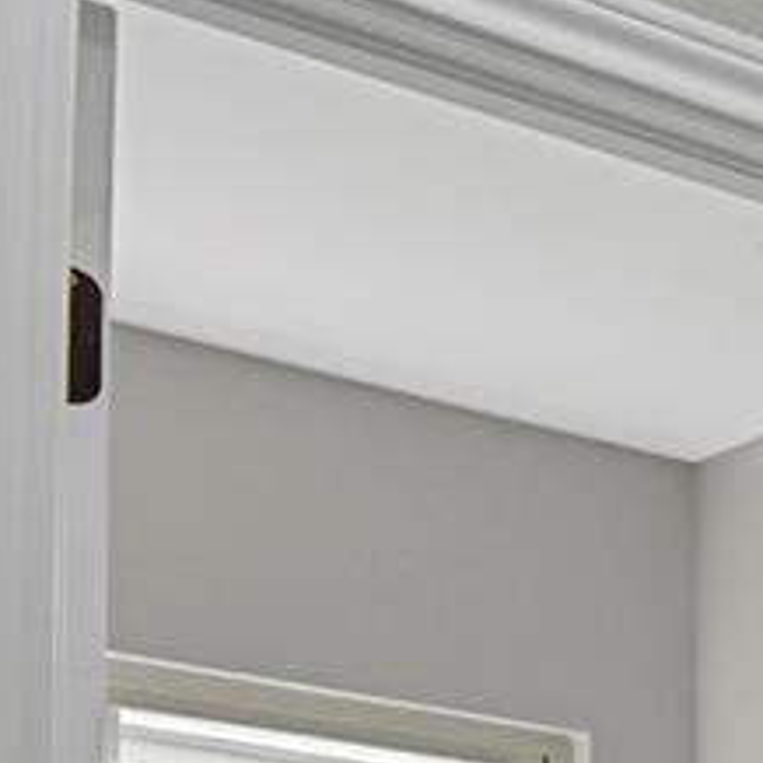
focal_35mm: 106
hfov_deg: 9.3
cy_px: 1463
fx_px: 2643
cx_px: 2723
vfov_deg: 14.1
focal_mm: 17
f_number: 8
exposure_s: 1/20
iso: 5000
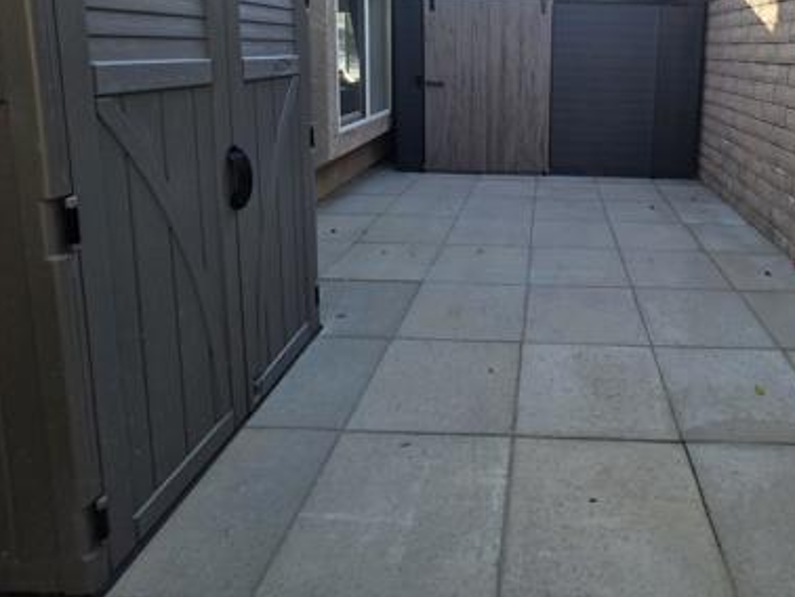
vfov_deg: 57.0
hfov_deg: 73.1
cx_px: 553
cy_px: 126
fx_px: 506
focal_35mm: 22
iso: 40
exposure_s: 1/412
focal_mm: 2.2
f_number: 1.9
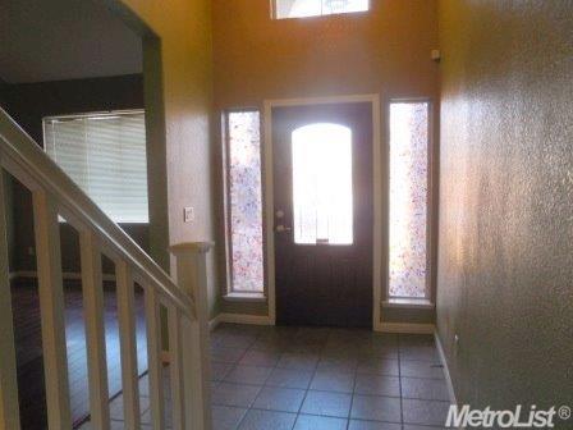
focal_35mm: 26
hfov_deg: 67.3
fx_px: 430
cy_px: 215
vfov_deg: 53.1
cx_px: 286
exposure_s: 1/30
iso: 180
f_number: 3.5
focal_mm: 4.6
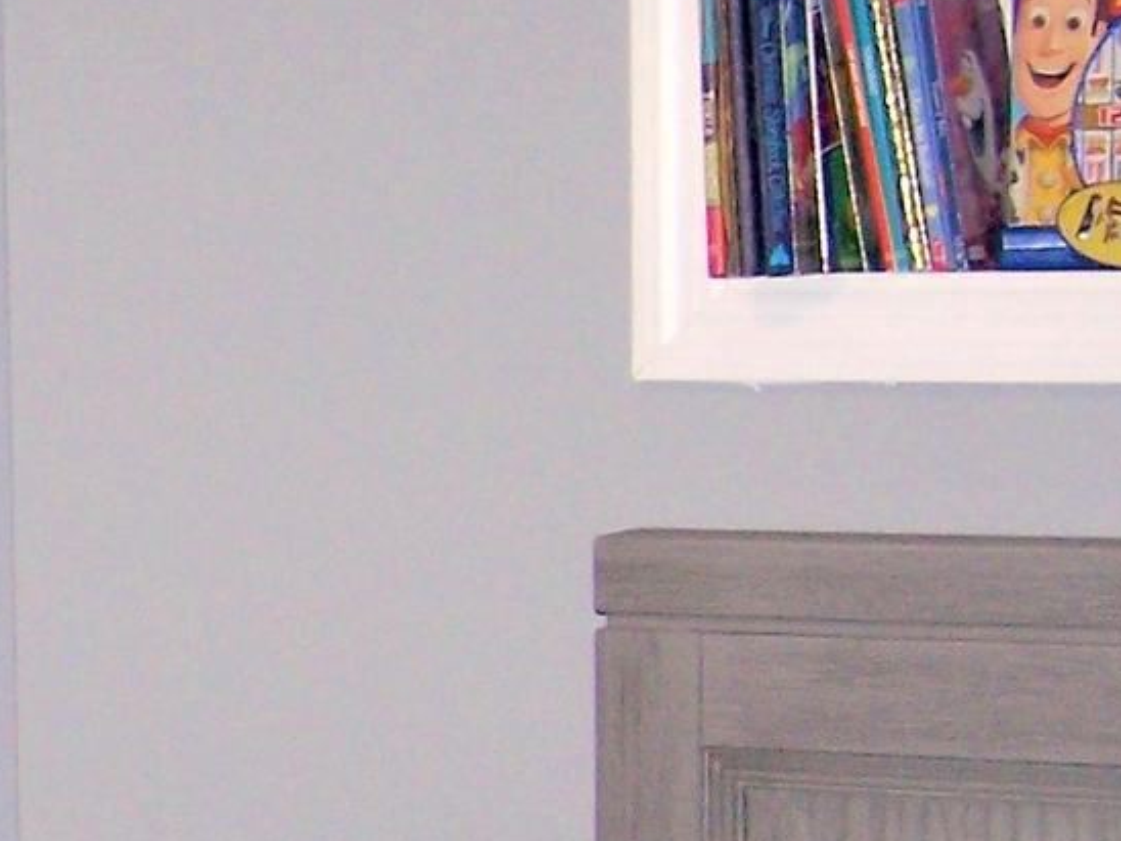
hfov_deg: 13.0
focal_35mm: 142
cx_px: -637
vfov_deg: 10.4
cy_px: 688
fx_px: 4599
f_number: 2.8
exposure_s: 1/60
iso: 140
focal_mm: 6.3
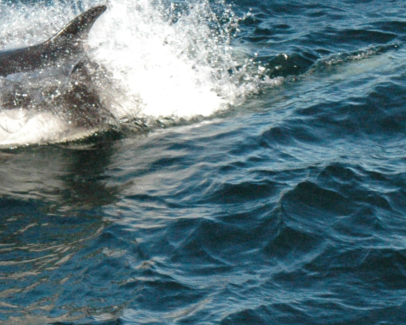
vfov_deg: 4.4
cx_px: -94
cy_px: 121
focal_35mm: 349
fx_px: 4194
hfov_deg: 5.5
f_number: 13
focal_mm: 80
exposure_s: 1/640
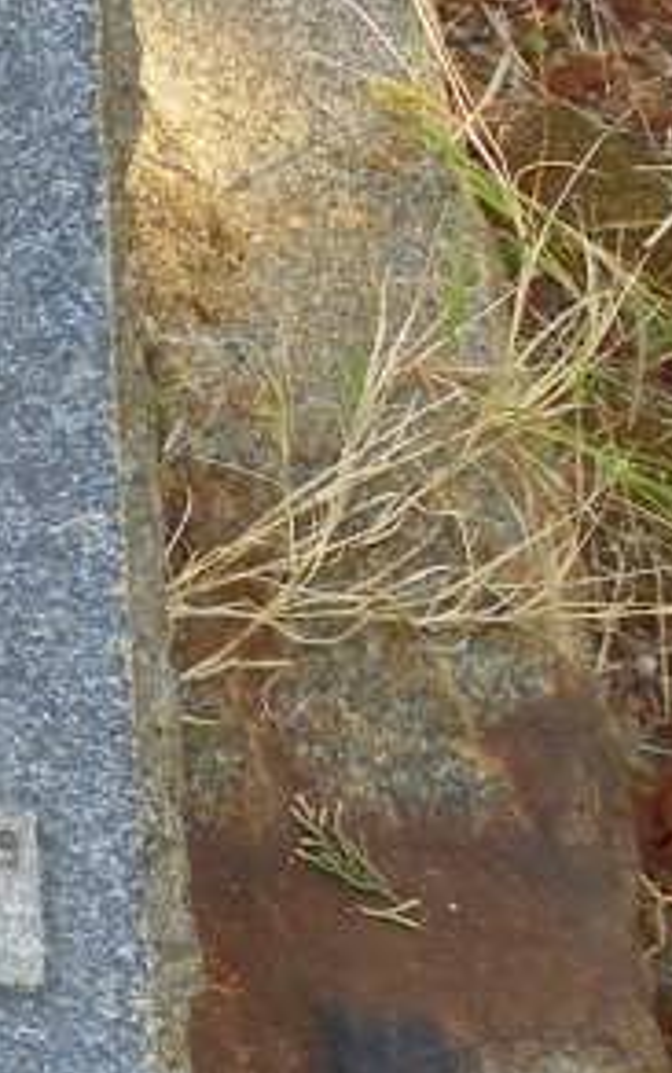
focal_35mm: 209
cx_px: -1484
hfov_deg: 5.8
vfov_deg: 10.0
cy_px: 176
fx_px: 6112
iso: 64
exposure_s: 1/40
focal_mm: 8.5
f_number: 3.2
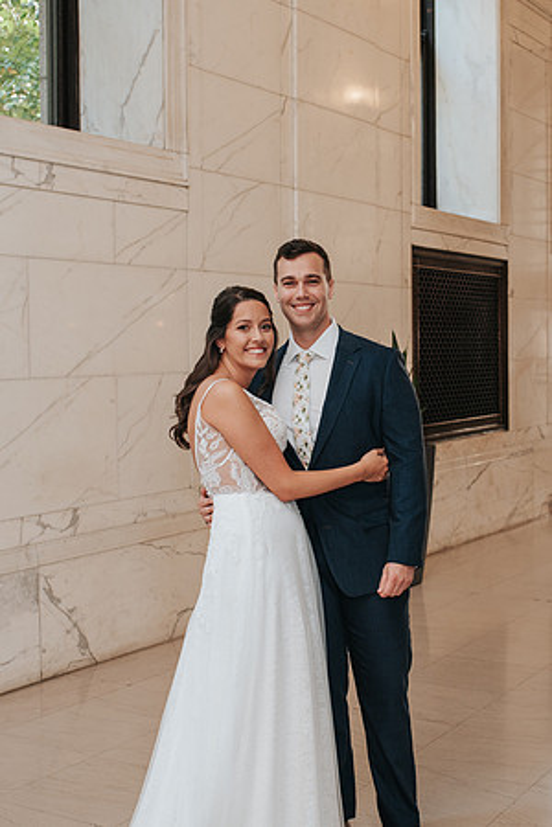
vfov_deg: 37.9
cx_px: 339
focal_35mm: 52
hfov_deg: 25.7
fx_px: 1206
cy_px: 414
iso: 560
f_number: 4
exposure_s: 1/125
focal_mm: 35
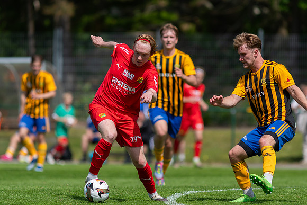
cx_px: 154
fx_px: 3838
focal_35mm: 450
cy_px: 102
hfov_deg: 4.6
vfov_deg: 3.1
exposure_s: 1/1600
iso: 100
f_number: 3.2
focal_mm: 300
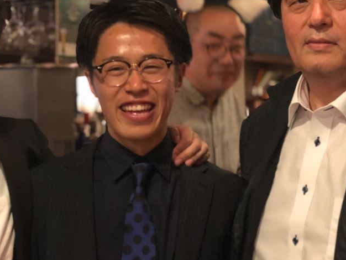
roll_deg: +0.5
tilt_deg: +2.2
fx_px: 850
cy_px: 74
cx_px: 145
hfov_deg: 23.0
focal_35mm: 85
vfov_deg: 17.3
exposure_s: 1/9
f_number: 2.4
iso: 160
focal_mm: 6
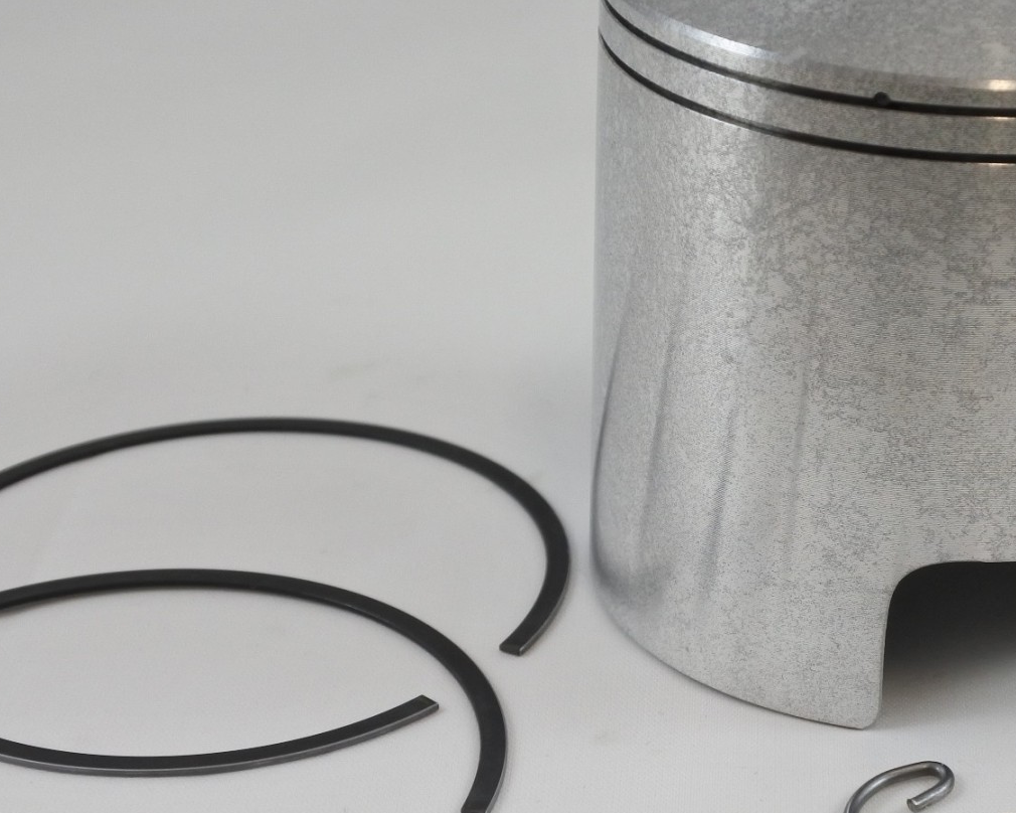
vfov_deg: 17.1
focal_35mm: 90
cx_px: 783
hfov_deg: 21.1
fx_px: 2706
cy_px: 467
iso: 400
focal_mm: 15.7
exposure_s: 1/200
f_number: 4.2
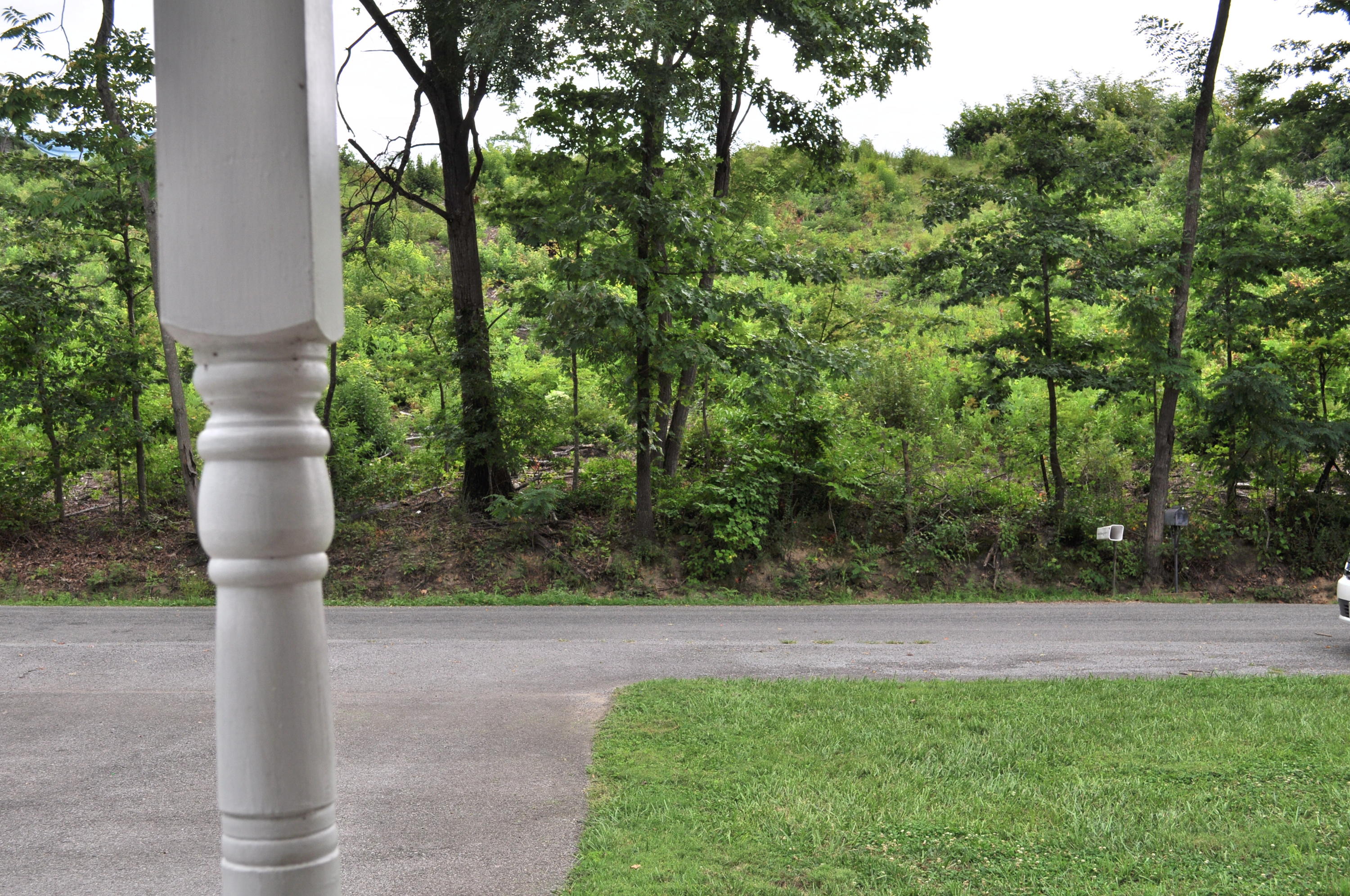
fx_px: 1573
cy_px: 448
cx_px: 675
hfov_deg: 46.5
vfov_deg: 31.8
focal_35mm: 42
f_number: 8
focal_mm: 28
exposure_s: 1/80
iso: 200
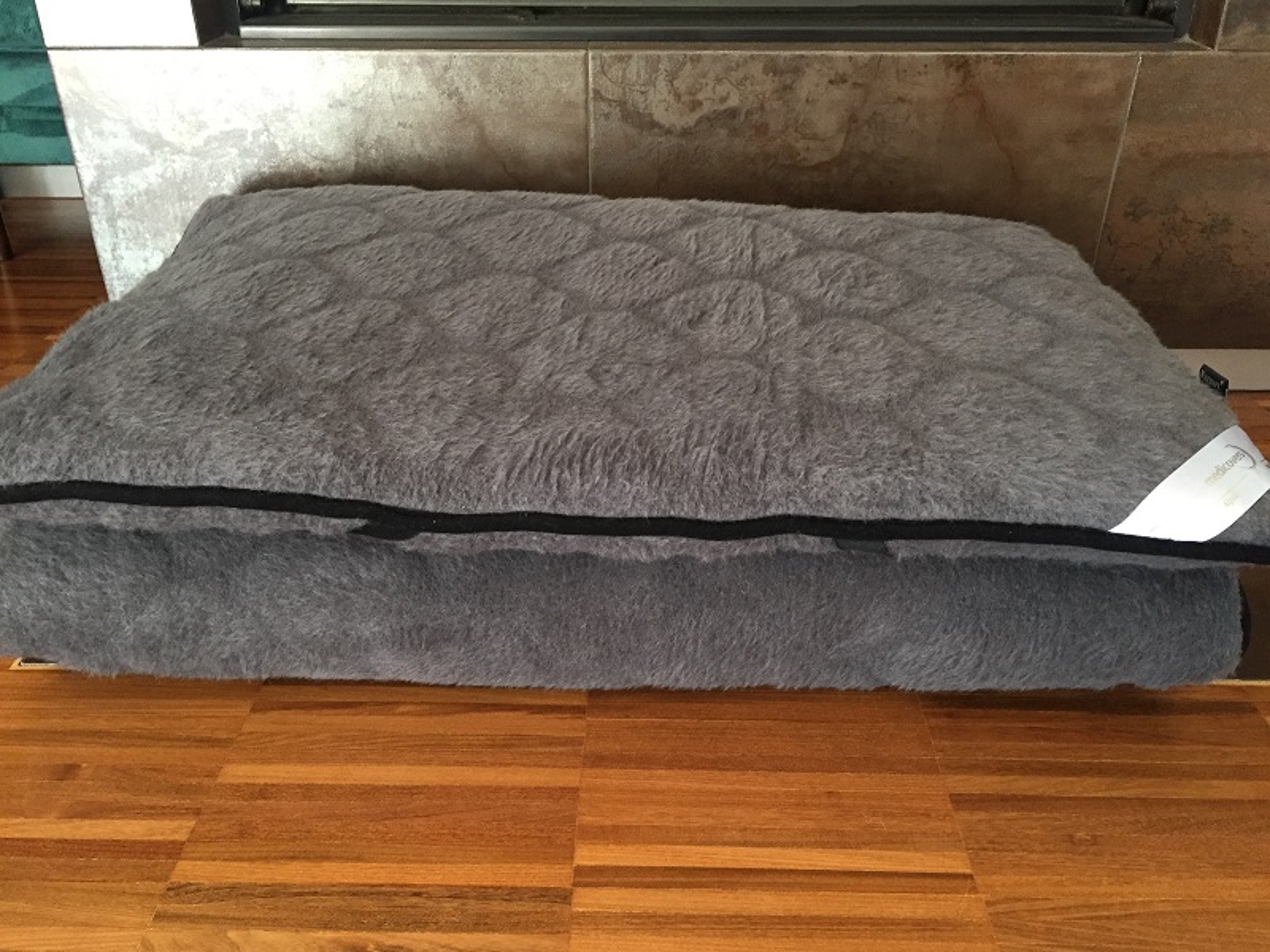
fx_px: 1064
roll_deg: -1.4
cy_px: 476
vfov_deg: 48.2
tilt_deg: -31.2
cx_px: 635
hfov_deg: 61.7
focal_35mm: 29
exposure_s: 1/33
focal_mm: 4.15
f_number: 2.2
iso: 200
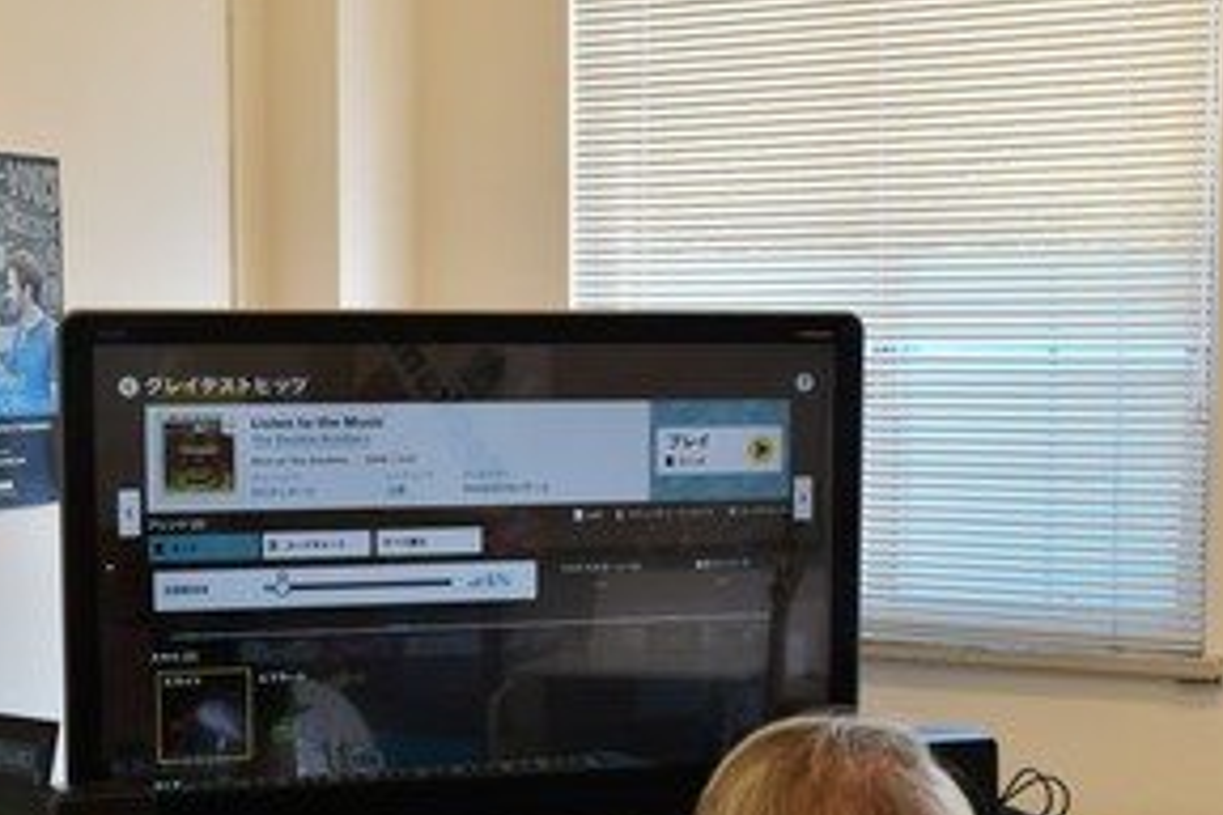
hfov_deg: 31.2
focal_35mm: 64
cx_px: 403
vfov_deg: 21.1
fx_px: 2174
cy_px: 618
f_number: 5.6
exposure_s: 1/125
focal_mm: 24
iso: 400
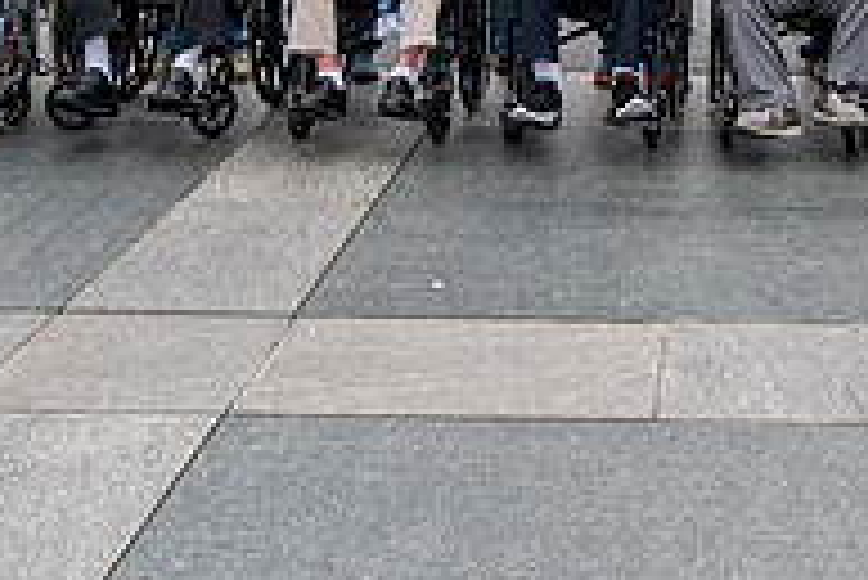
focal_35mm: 72
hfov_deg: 27.2
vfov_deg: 18.0
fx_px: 1737
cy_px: -121
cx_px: 760
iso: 640
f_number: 8
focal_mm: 24
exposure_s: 1/800
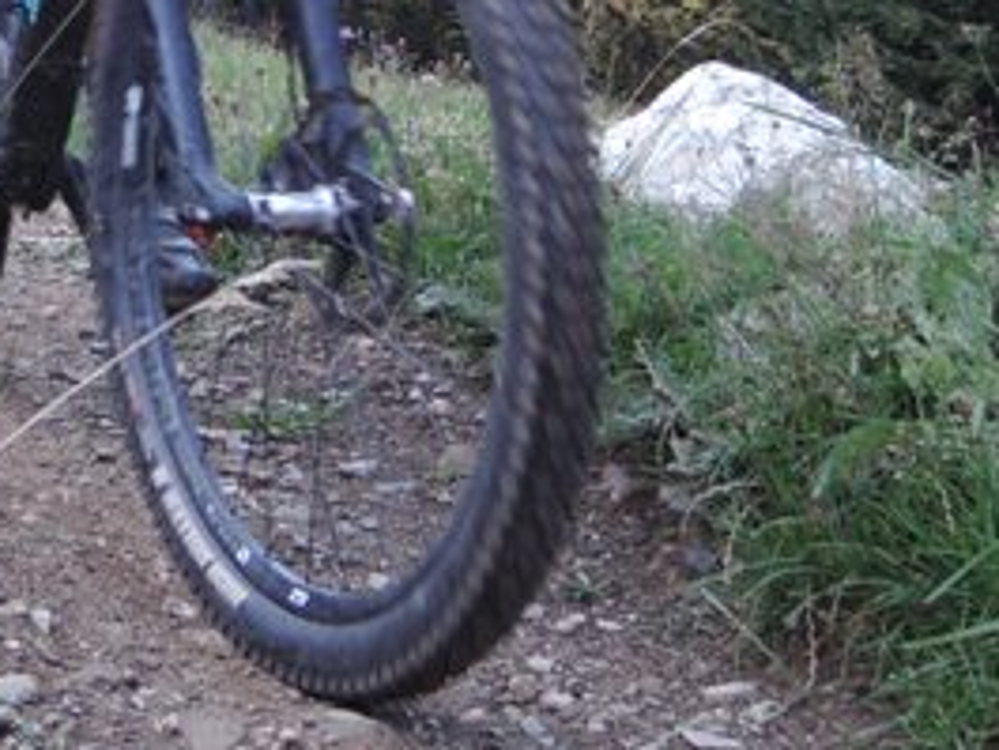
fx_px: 2050
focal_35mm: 71
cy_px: -222
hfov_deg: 25.8
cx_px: -25
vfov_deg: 19.2
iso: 200
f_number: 2.2
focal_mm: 5.1
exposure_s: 1/250
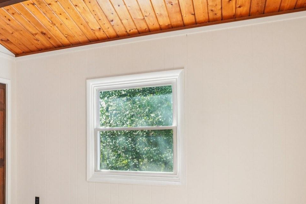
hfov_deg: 55.3
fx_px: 272
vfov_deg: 40.6
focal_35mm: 32
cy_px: 138
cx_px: 69
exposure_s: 1/15
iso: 400
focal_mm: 10
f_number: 8
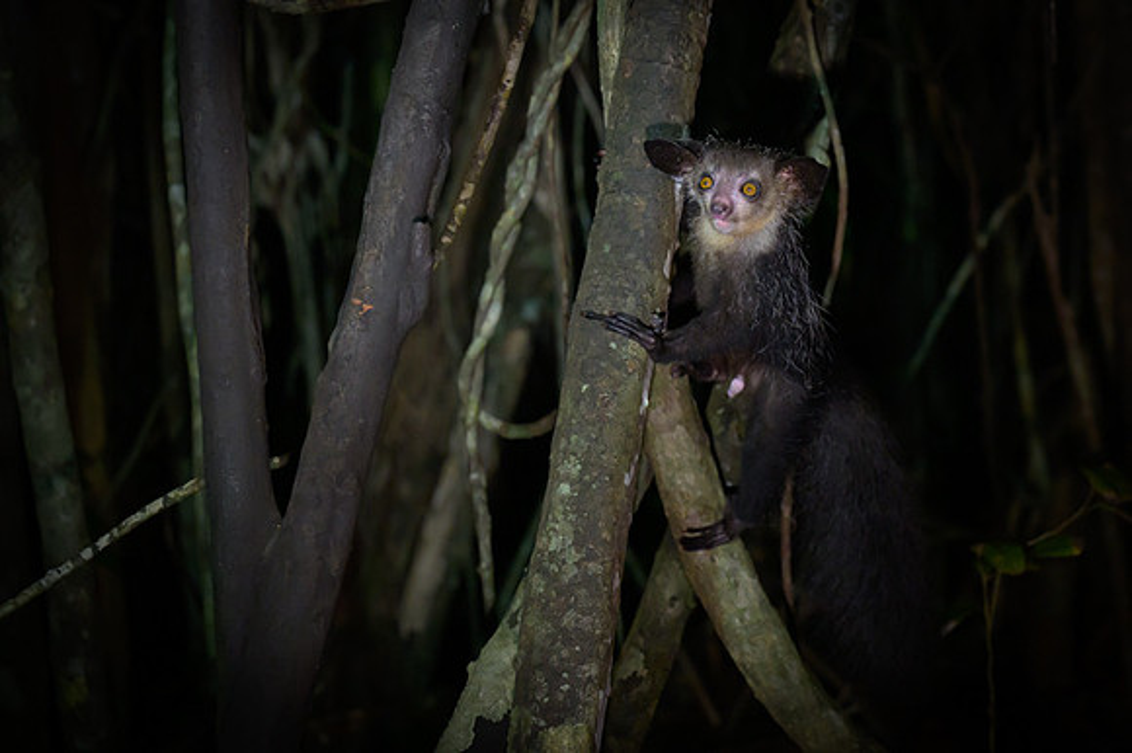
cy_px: 260
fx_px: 3622
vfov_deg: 11.9
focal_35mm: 115
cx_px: 741
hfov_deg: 17.7
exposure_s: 1/160
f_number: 2.8
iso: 5000
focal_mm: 88
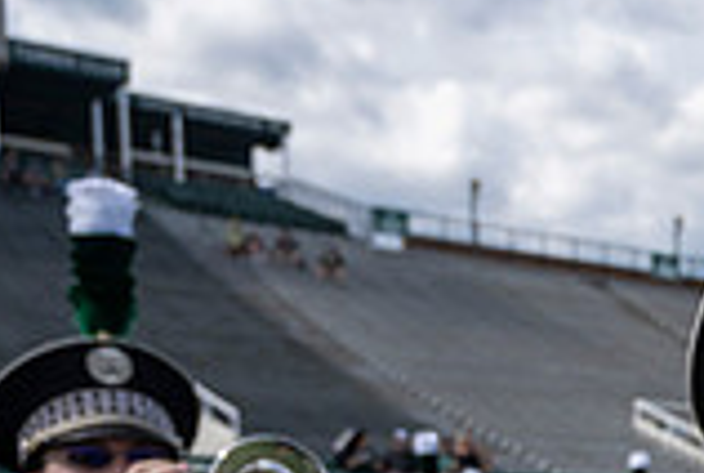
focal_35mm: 88
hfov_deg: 18.5
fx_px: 1724
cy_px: 756
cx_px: 1230
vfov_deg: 14.3
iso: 200
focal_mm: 24
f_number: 5
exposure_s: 1/1600
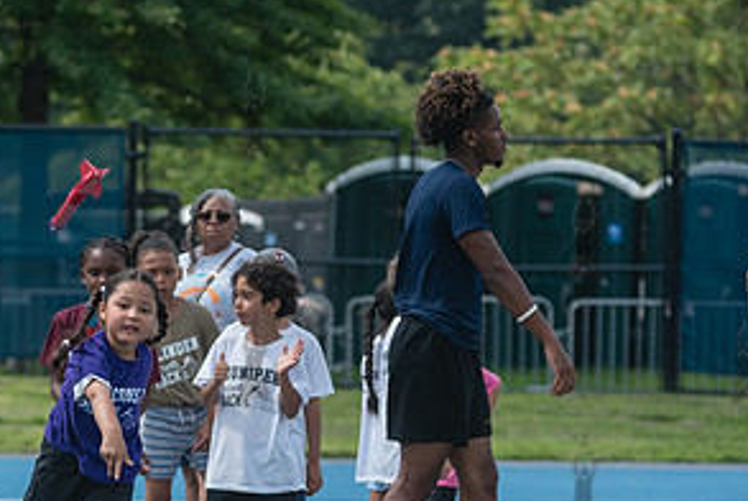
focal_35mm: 349
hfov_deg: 5.9
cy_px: 413
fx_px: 7259
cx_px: 103
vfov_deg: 3.9
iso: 160
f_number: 4
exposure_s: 1/1250
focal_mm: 145
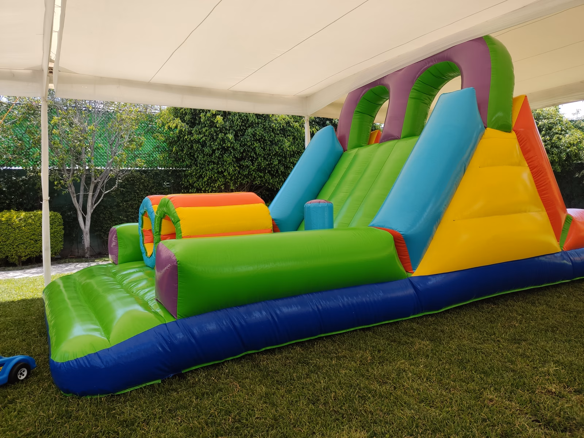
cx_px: 292
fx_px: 422
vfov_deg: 54.9
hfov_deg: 69.4
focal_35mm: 25
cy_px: 219
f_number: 1.79
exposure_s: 1/335
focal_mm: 4.71
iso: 50
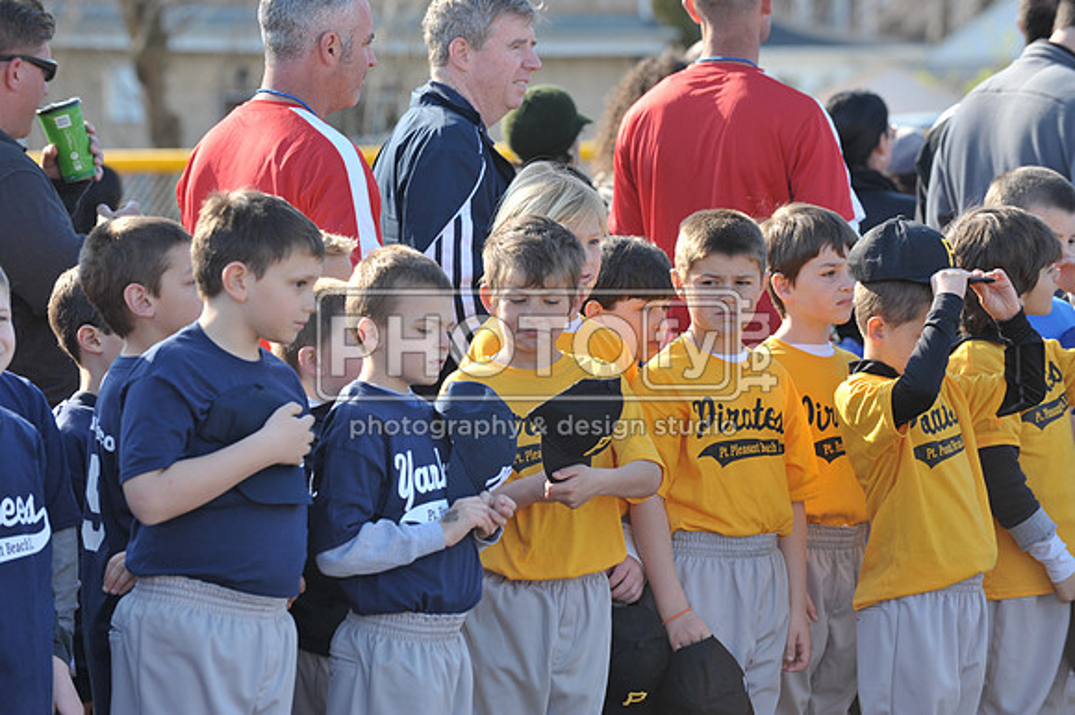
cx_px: 538
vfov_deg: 6.9
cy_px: 358
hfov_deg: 10.3
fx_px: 5969
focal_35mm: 200
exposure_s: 1/320
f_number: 7.1
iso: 400
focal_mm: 200
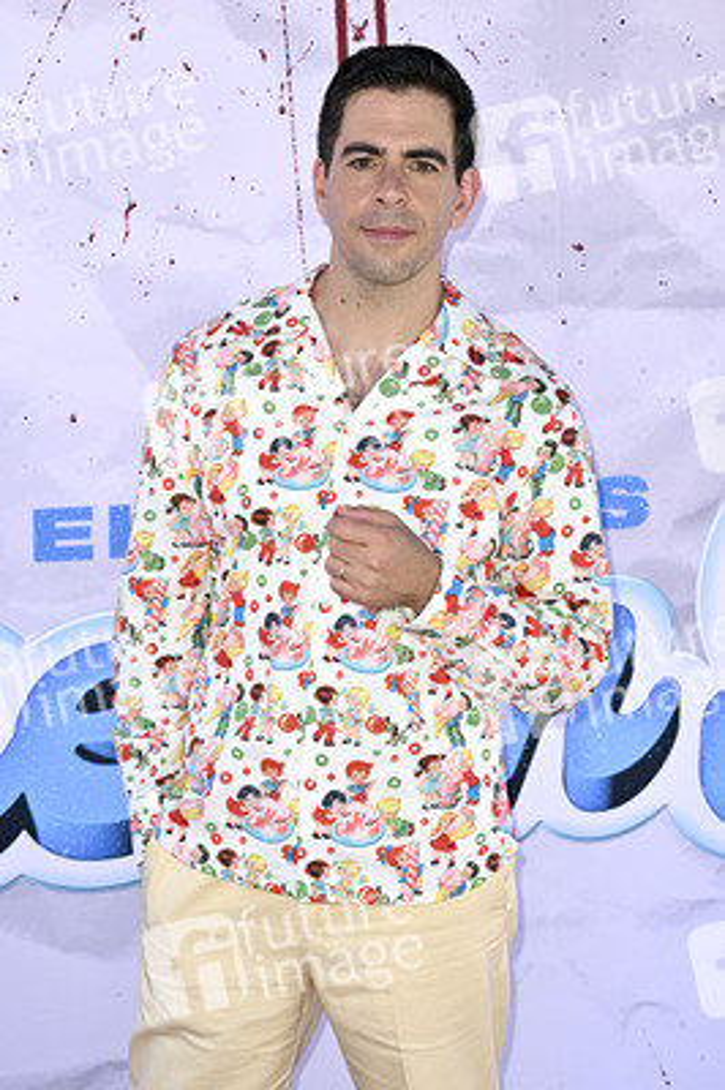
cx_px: 362
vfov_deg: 31.0
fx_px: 1967
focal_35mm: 65
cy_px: 545
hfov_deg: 20.9
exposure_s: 1/320
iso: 800
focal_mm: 65
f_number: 5.6
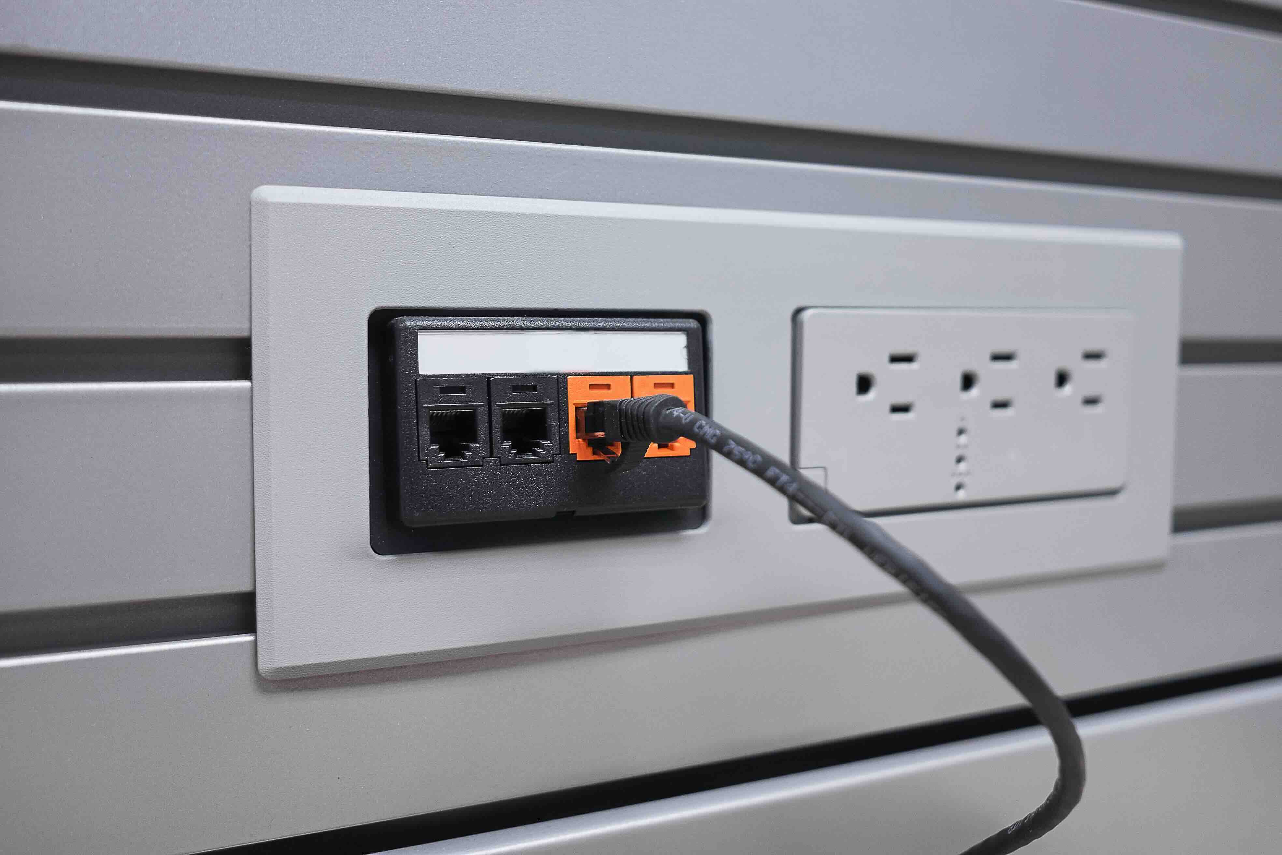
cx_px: 641
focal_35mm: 36
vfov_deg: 36.9
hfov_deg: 53.1
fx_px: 1282
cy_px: 428
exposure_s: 1/100
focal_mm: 24
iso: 500
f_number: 2.8
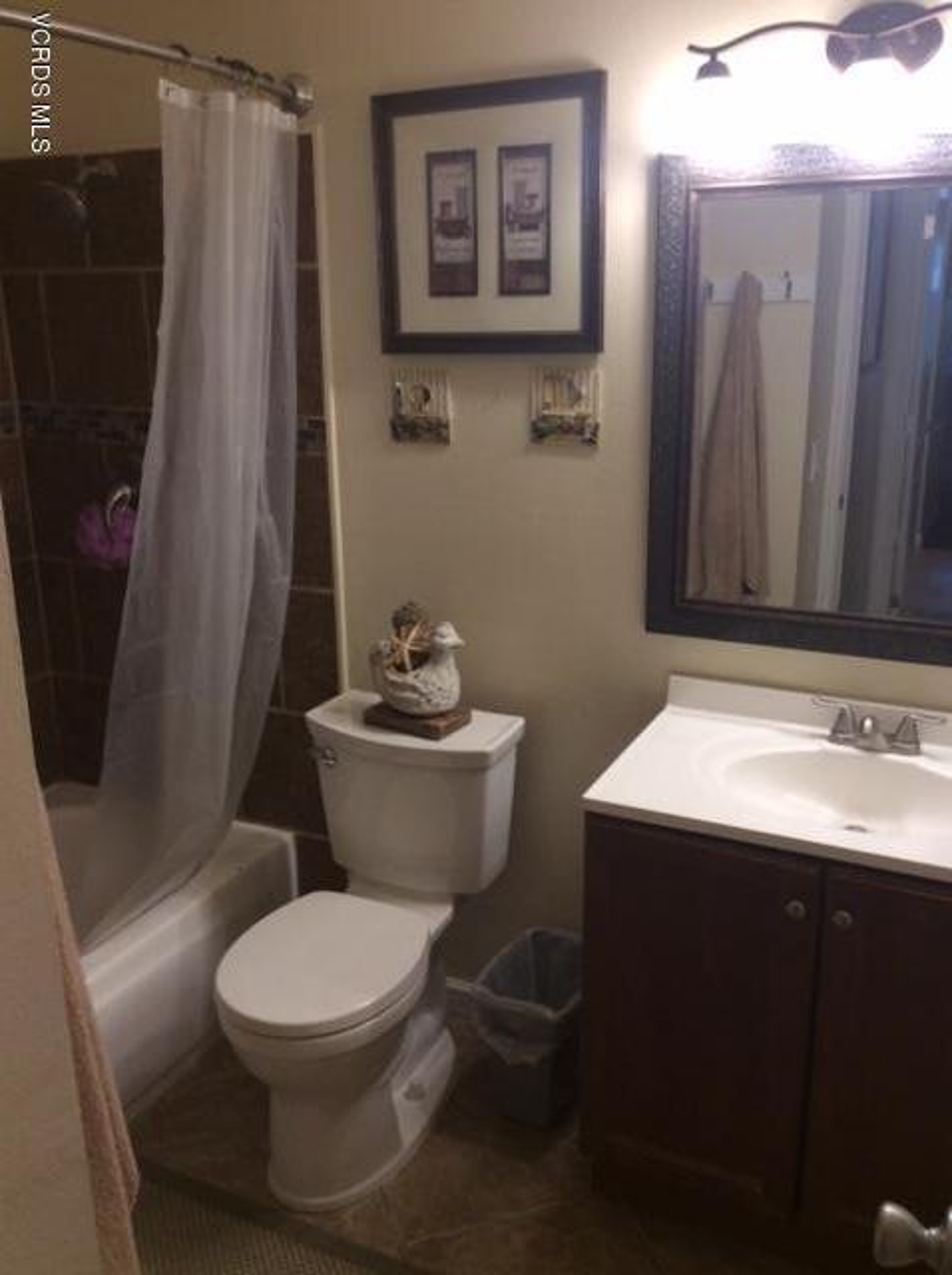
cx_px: 476
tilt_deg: -17.6
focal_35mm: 32
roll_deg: +0.4
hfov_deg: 44.1
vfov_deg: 56.9
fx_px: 1177
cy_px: 638
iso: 40
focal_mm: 3.3
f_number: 2.4
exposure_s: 1/24
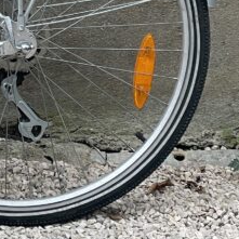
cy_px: -161
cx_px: -247
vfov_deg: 8.0
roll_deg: +0.3
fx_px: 1664
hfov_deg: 7.8
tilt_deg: -10.3
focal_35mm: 213
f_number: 2
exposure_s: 1/116
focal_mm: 6
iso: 25
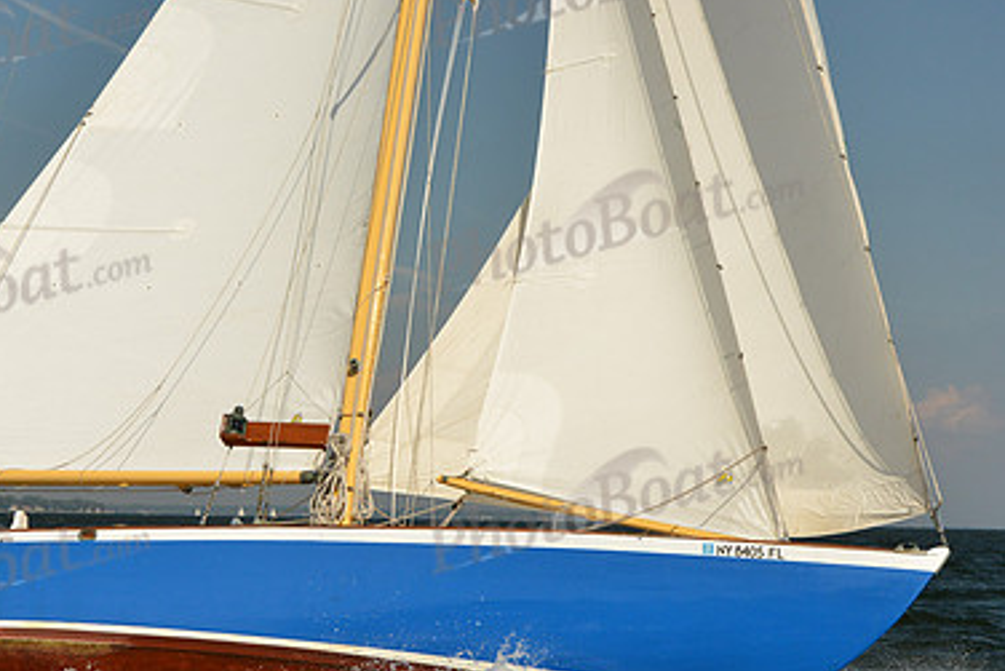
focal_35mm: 108
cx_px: 291
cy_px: 402
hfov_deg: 18.8
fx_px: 3016
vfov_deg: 12.7
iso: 1000
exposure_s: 1/1250
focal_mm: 70
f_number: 10
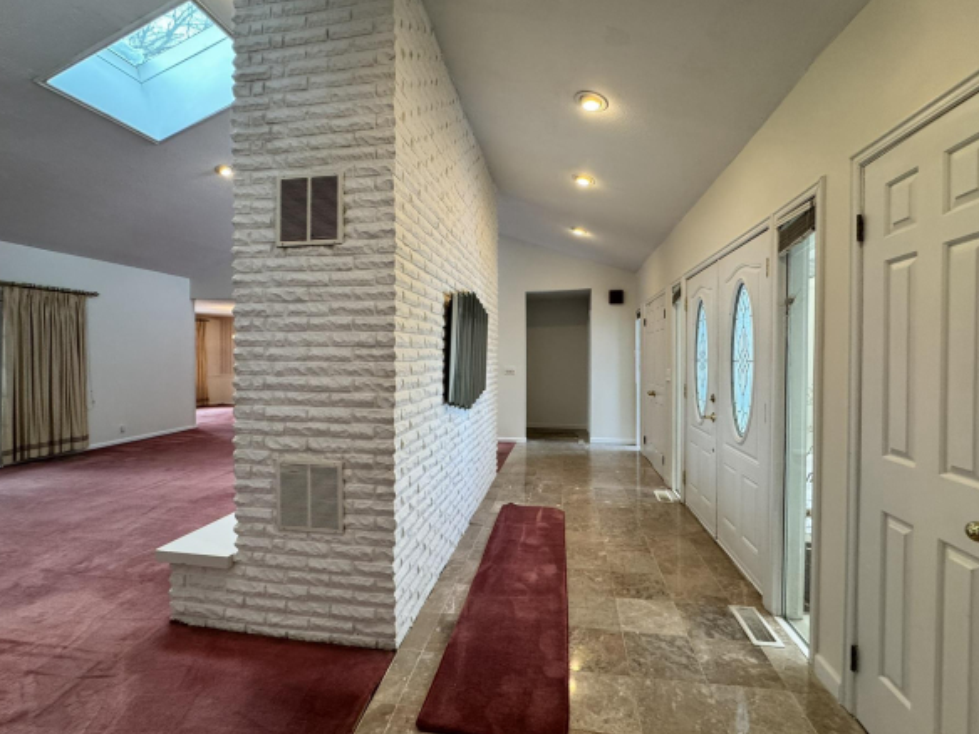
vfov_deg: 78.1
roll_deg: -0.4
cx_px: 490
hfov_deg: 94.5
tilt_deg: -1.3
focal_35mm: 16
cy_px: 364
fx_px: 453
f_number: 2.2
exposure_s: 1/120
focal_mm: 2.22
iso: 250
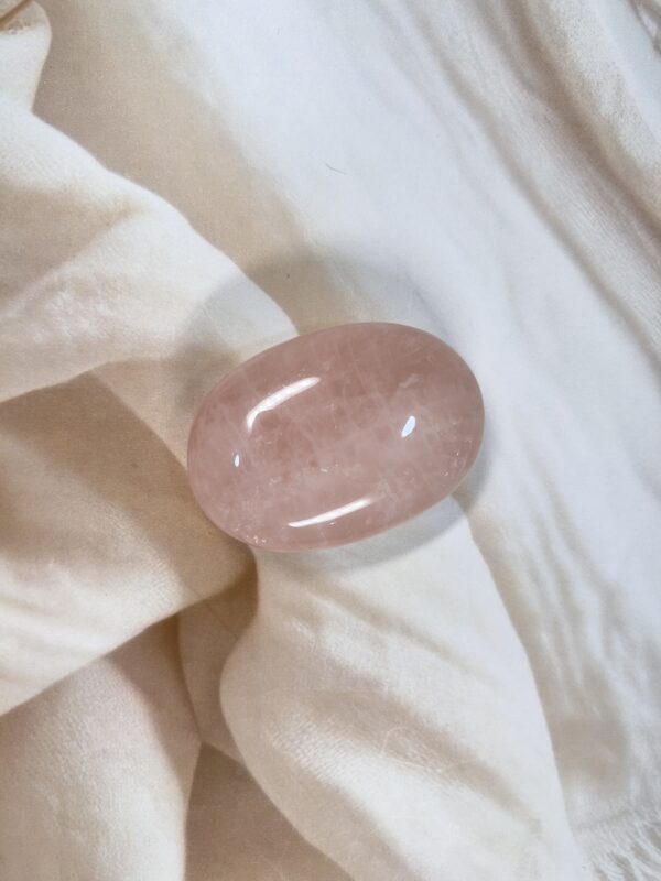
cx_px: 330
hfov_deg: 53.1
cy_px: 440
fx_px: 662
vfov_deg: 67.3
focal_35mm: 26
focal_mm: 5.7
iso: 32
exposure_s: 1/136
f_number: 1.5
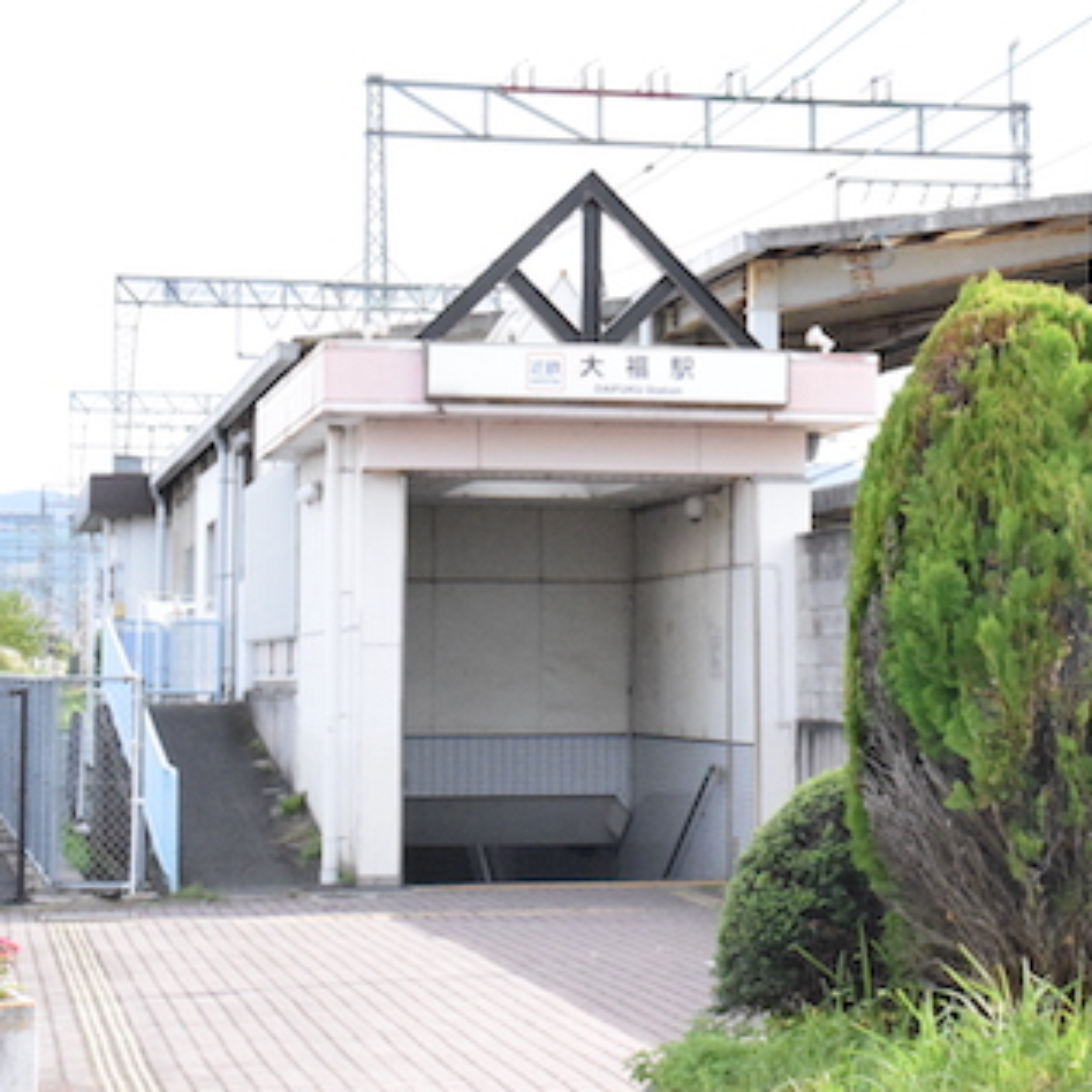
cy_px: 524
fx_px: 3531
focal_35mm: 99
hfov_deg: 17.0
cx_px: 1196
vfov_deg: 17.6
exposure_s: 1/1250
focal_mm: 35
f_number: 16
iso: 6400
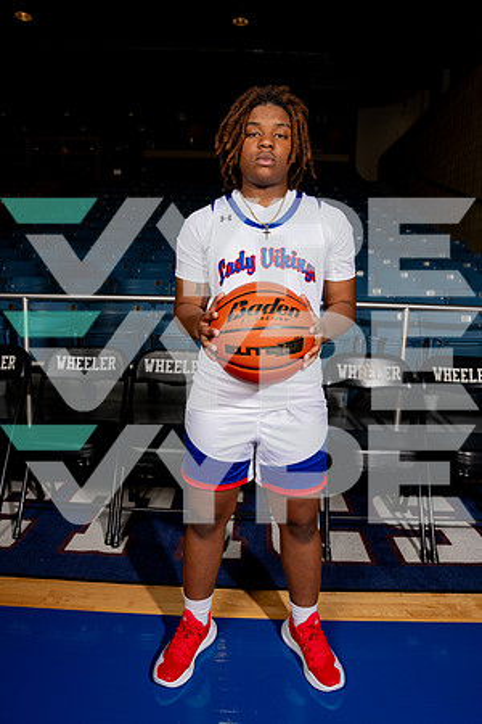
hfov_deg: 53.1
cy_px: 362
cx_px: 241
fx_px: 482
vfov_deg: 73.7
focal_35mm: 24
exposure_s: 1/125
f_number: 7.1
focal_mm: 24
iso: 250
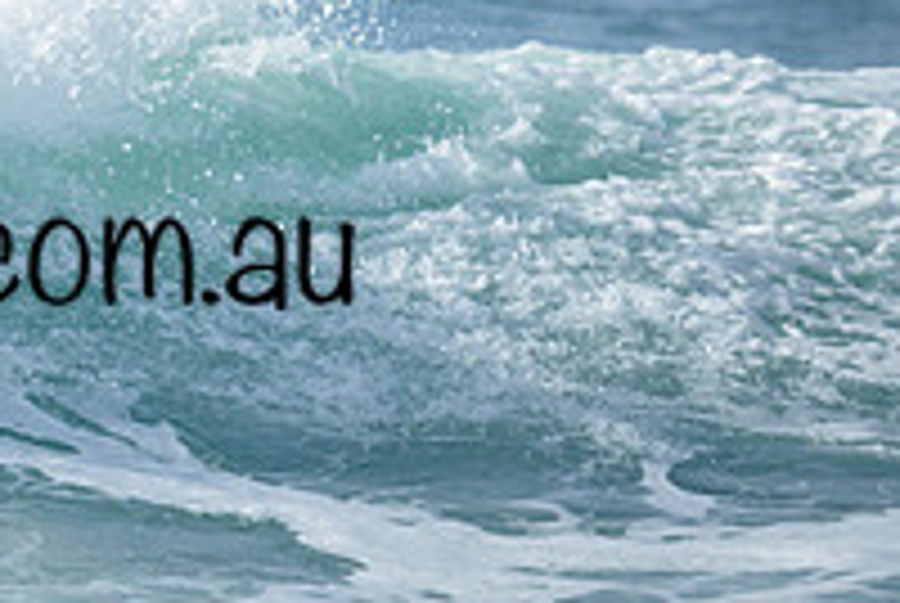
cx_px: -450
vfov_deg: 0.4
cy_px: 67
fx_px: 79666
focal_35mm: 3182
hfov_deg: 0.6
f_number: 6.3
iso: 200
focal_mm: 800
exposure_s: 1/2500
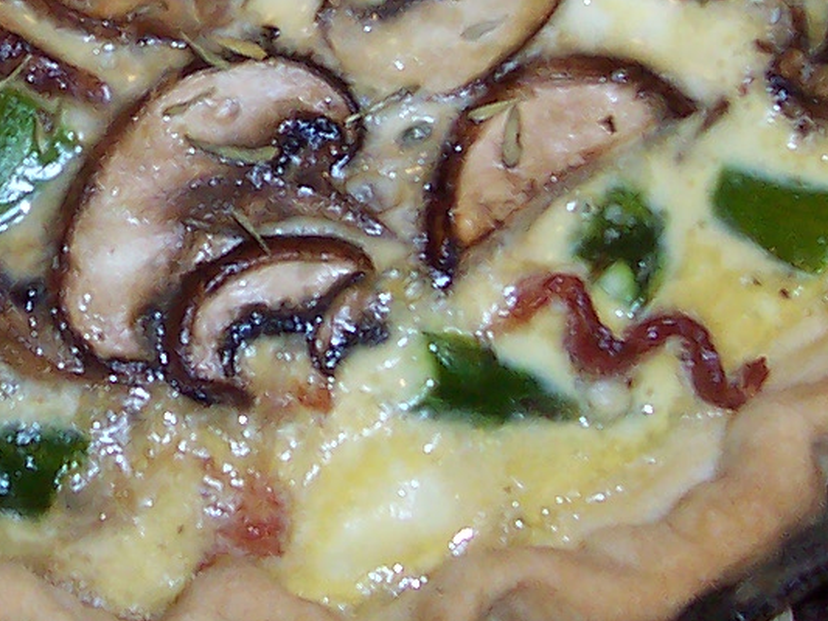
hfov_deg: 13.8
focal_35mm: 141
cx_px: 45
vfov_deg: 10.4
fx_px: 3373
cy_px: 11
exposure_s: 1/60
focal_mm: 5.6
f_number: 2.8
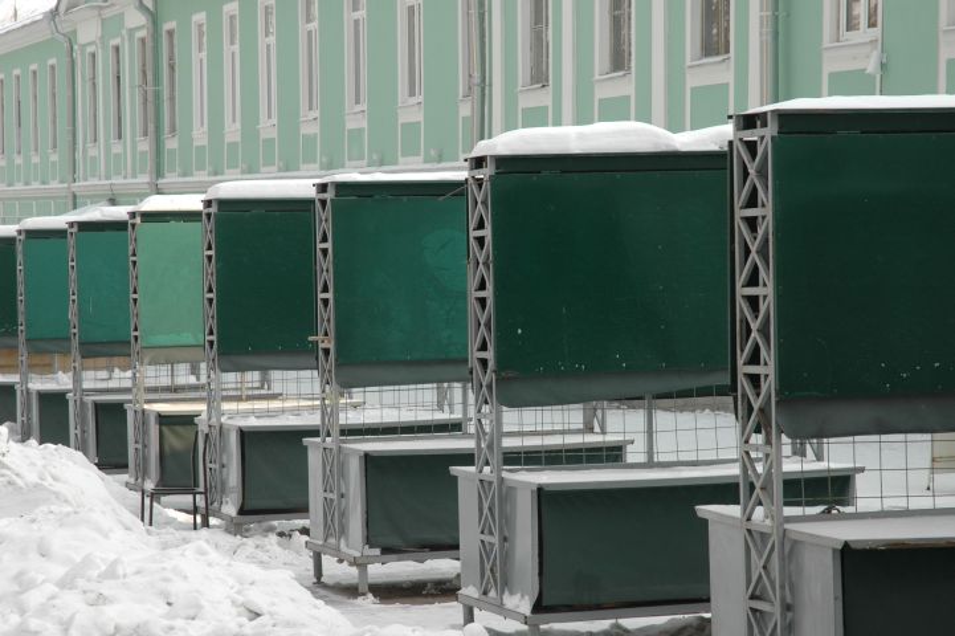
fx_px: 2784
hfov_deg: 19.5
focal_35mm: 105
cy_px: 318
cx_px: 478
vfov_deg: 13.0
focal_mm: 70
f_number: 9
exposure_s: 1/100
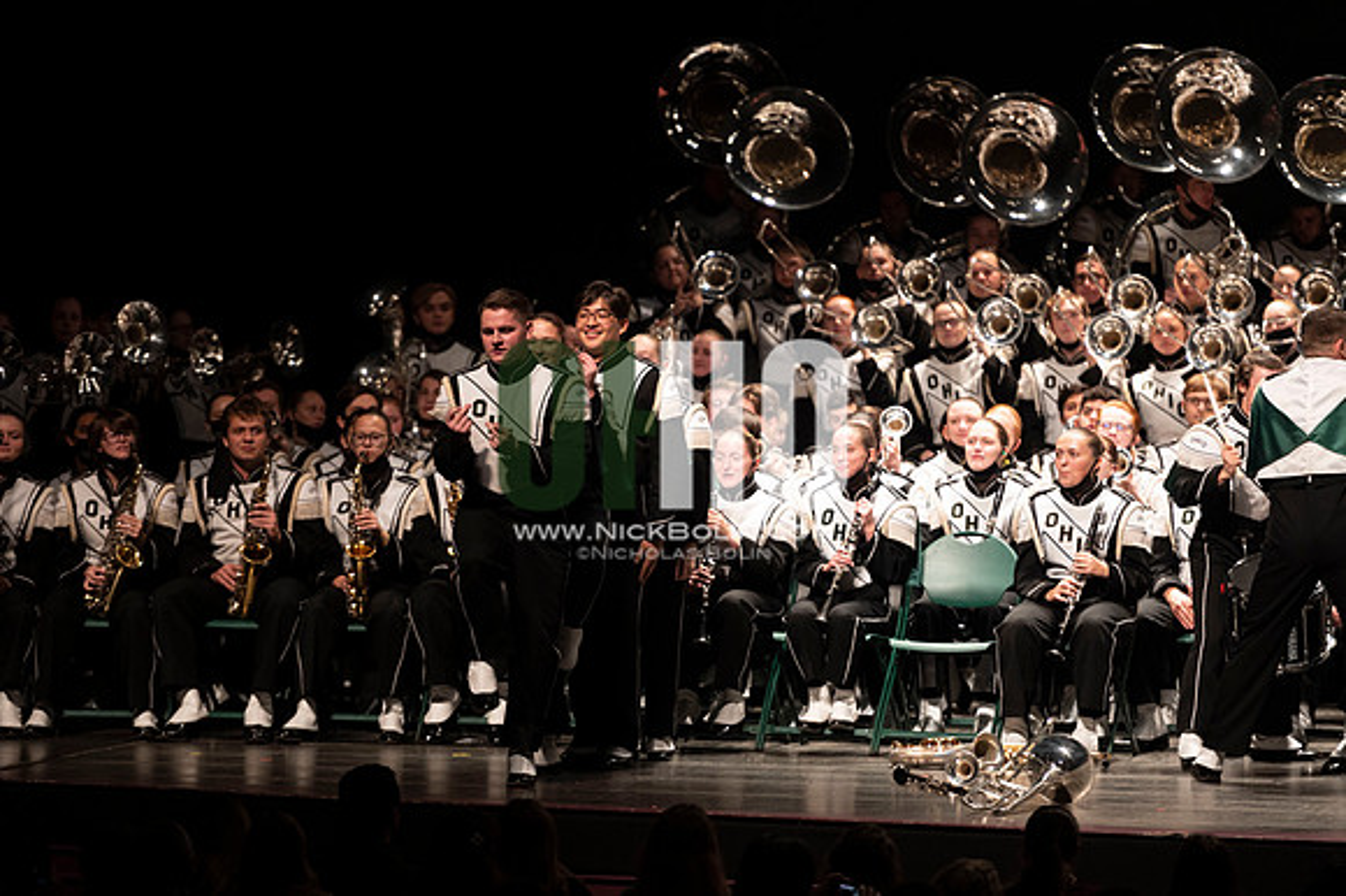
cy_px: 448
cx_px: 673
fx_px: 7473
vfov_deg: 6.9
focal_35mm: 200
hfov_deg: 10.3
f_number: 2.8
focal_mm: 200
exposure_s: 1/500
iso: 2500
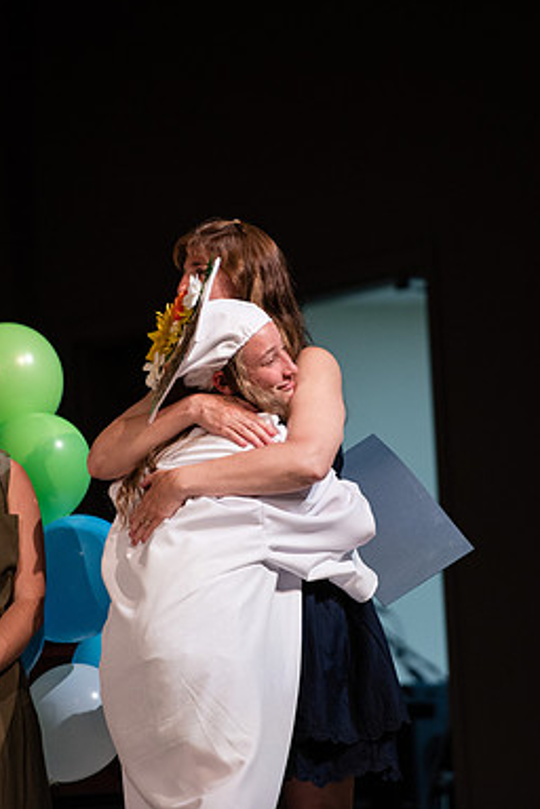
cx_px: 251
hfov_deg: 4.6
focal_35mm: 302
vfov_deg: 6.8
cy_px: 403
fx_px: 6794
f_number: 2.8
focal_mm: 200
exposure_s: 1/250
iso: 800
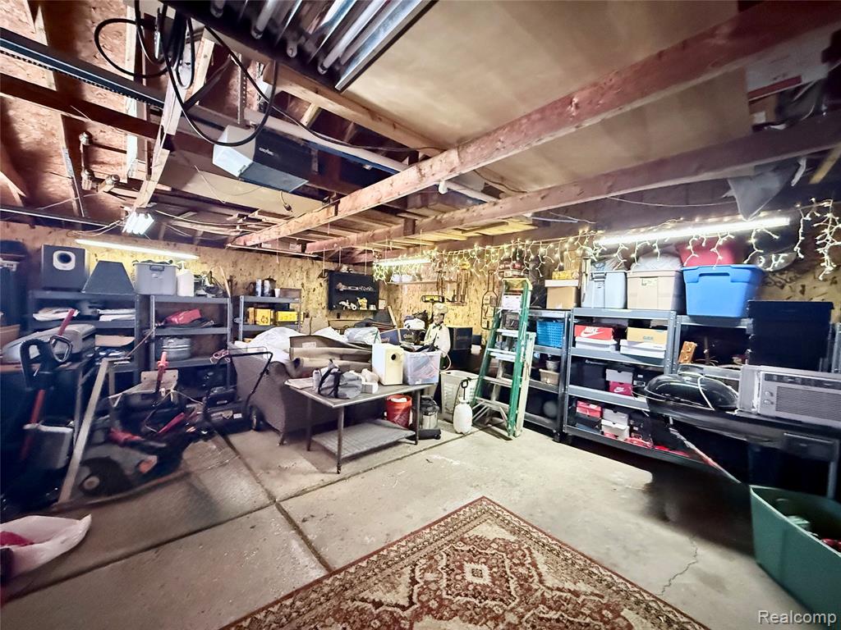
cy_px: 315
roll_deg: -2.3
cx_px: 420
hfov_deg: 102.1
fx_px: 340
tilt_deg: -1.4
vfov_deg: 85.7
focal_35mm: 14
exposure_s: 1/40
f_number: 2.2
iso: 1250
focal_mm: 2.22
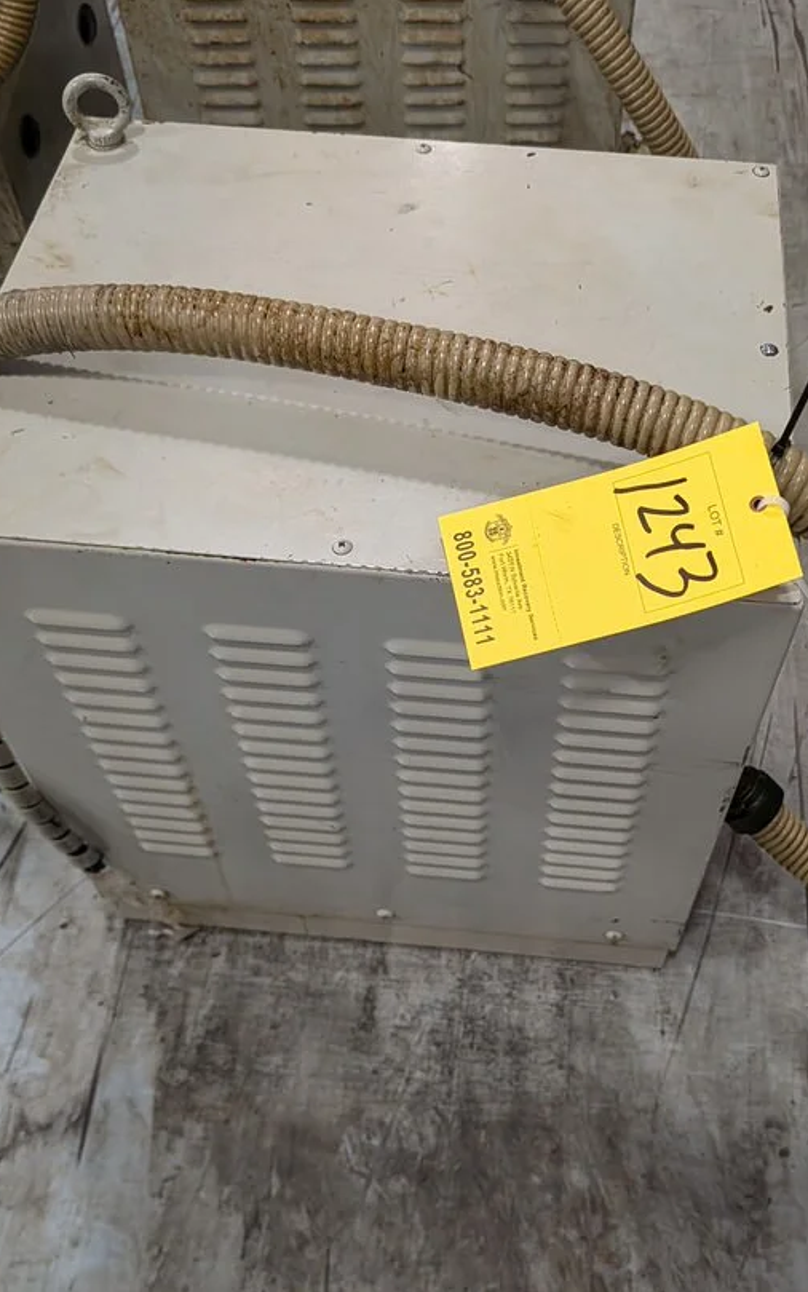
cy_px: 646
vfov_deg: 56.7
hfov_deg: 37.2
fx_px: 1197
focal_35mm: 34
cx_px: 481
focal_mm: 6.9
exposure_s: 1/867
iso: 1547
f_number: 1.68
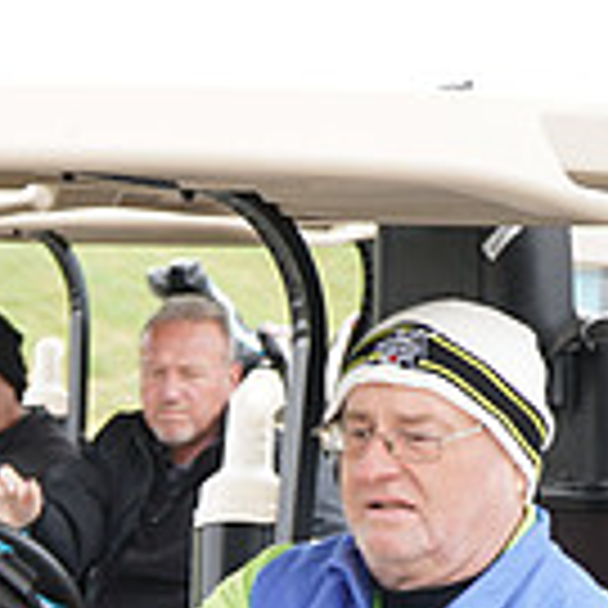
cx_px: -194
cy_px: 651
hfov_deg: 9.4
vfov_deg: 9.5
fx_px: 3636
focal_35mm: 183
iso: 160
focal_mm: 50
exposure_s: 1/80
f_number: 5.6
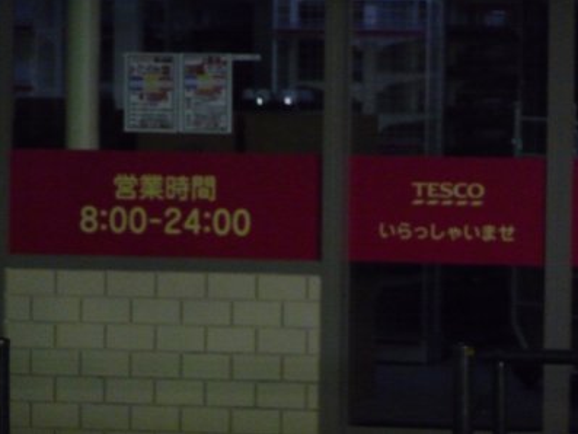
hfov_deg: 7.0
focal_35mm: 282
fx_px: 4710
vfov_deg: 5.3
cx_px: 290
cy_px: 217
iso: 800
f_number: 4.9
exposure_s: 1/8
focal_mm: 47
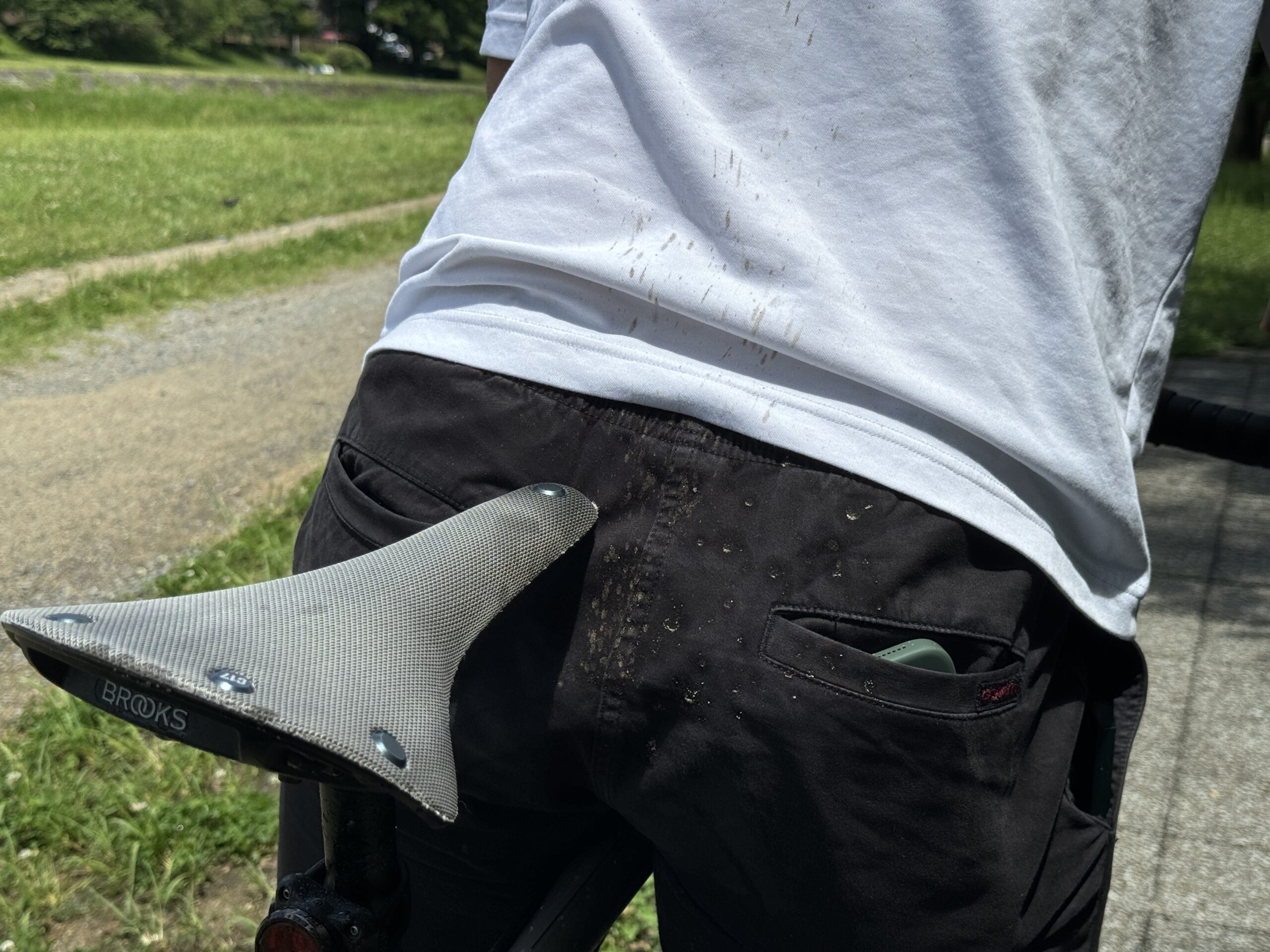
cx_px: 635
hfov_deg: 39.7
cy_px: 476
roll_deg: -3.5
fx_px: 1761
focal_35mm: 48
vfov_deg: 30.3
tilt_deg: -11.1
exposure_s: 1/5848
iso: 64
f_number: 1.78
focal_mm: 6.76
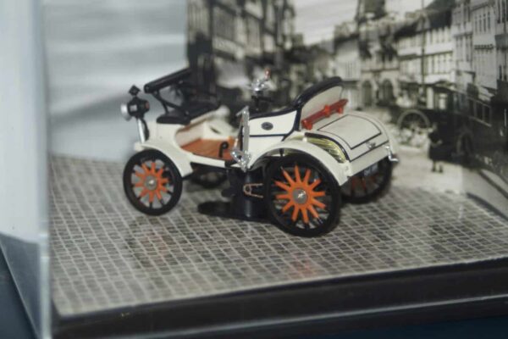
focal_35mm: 120
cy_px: 170
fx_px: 1693
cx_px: 254
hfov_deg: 17.1
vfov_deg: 11.4
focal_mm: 80
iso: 200
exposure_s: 1/60
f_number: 5.6
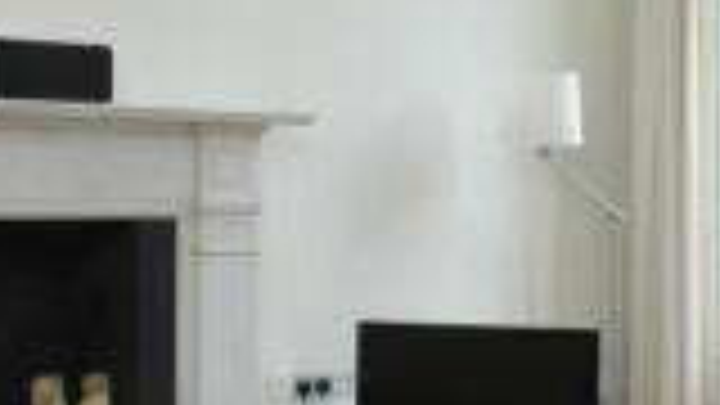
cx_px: 468
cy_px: 227
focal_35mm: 84
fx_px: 1604
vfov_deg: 14.4
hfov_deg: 25.2
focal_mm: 18
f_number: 11
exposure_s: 1/8
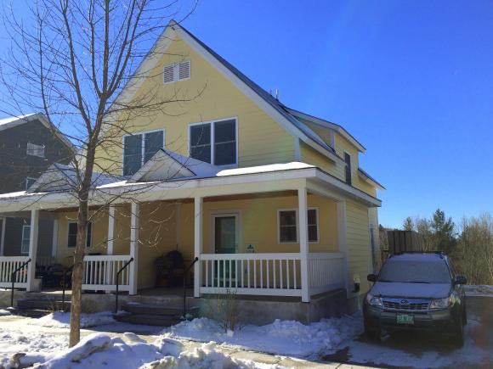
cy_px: 184
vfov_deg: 48.2
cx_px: 246
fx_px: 413
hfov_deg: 61.7
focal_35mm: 29
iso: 32
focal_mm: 4.15
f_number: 2.2
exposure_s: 1/2283
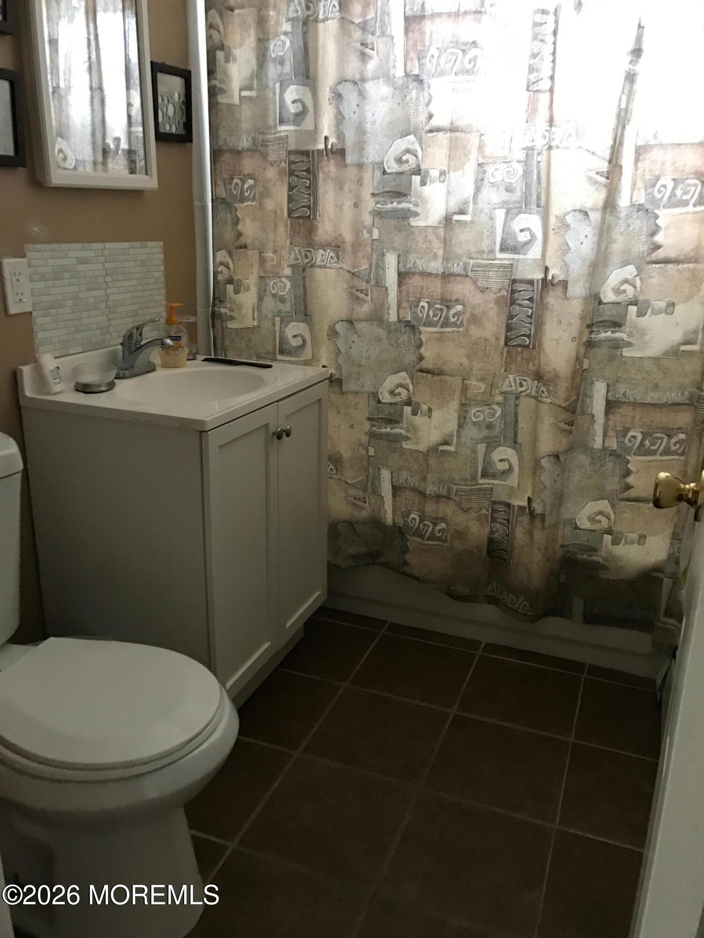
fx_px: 759
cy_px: 469
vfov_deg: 63.4
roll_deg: -2.2
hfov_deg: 49.7
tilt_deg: -18.4
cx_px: 352
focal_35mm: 28
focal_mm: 3.99
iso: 80
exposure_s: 1/15
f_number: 1.8
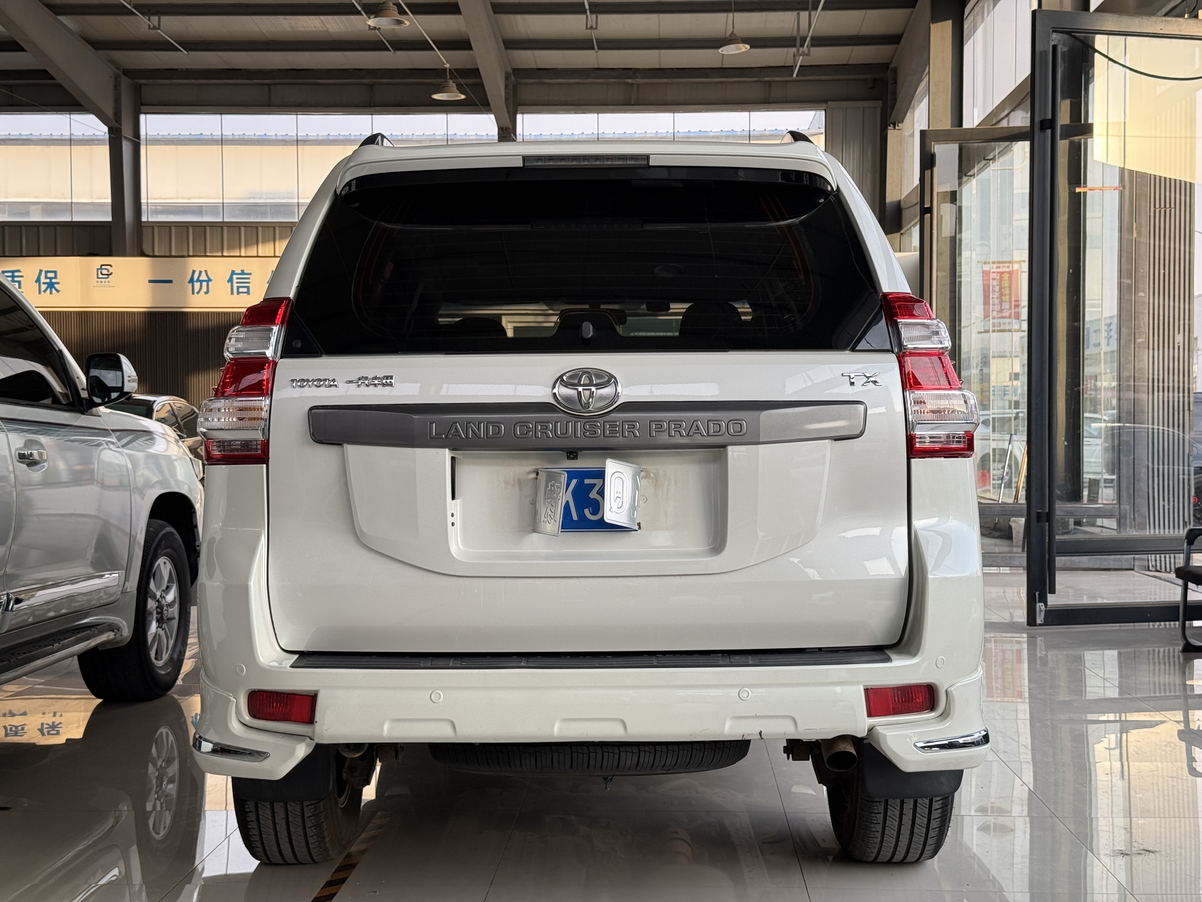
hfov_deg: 39.7
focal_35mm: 48
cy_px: 451
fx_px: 1667
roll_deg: +0.6
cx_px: 601
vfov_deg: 30.3
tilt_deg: -0.8
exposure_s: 1/390
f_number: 1.78
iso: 64
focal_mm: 6.76
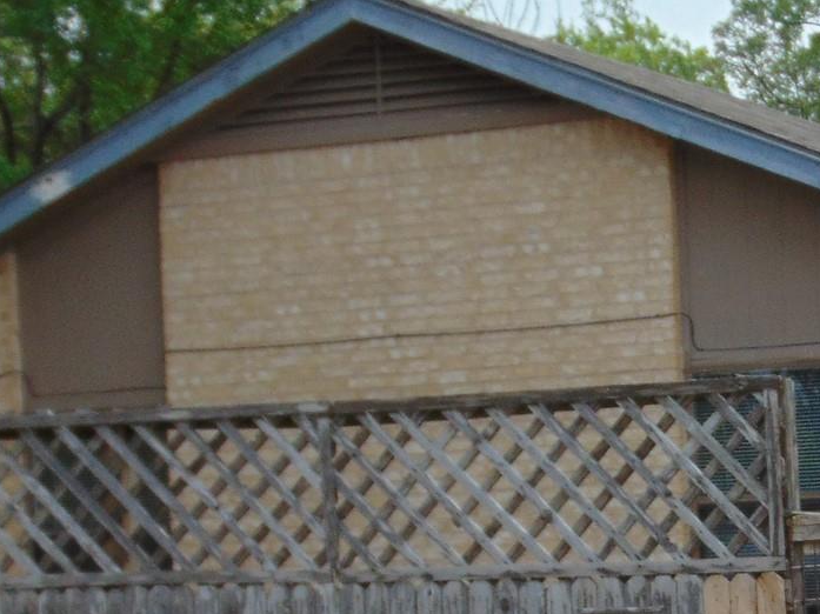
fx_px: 3480
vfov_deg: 10.0
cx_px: 711
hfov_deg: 13.3
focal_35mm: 147
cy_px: 601
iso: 80
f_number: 3.5
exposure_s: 1/800
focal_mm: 9
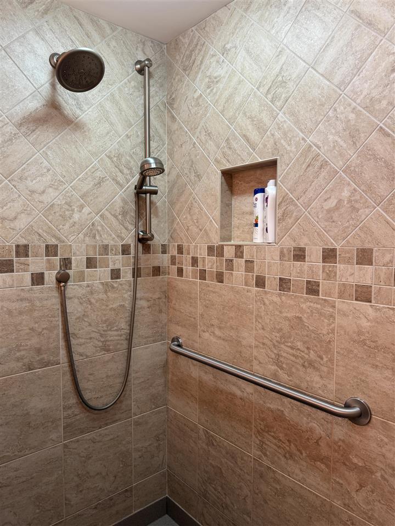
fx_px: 365
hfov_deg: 56.8
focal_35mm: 24
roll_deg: -0.7
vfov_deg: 71.6
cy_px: 263
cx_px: 198
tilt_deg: -3.2
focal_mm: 6.76
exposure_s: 1/60
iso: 125
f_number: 1.78
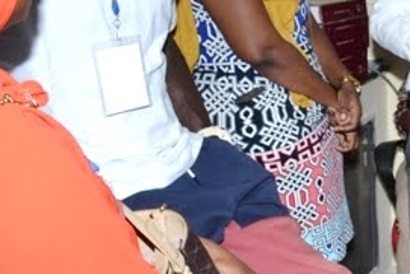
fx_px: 1162
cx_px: 576
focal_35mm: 102
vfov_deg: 13.4
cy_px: 126
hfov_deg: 18.2
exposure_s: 1/200
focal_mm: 18
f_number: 6.3
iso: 800
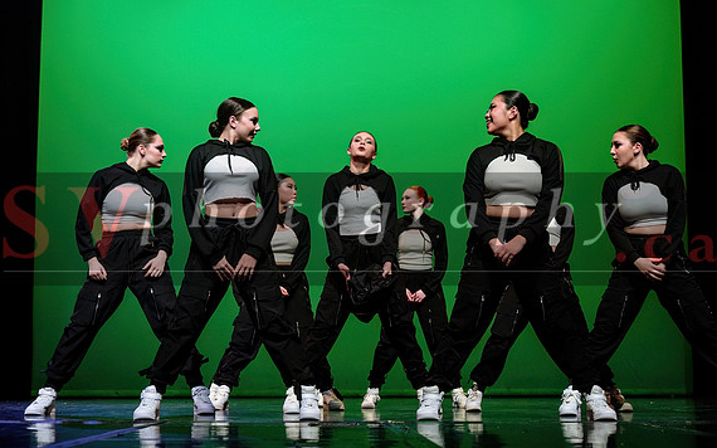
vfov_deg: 24.0
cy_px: 233
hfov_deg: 37.4
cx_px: 299
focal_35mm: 54
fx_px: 1055
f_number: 2.8
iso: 1600
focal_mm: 44
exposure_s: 1/270
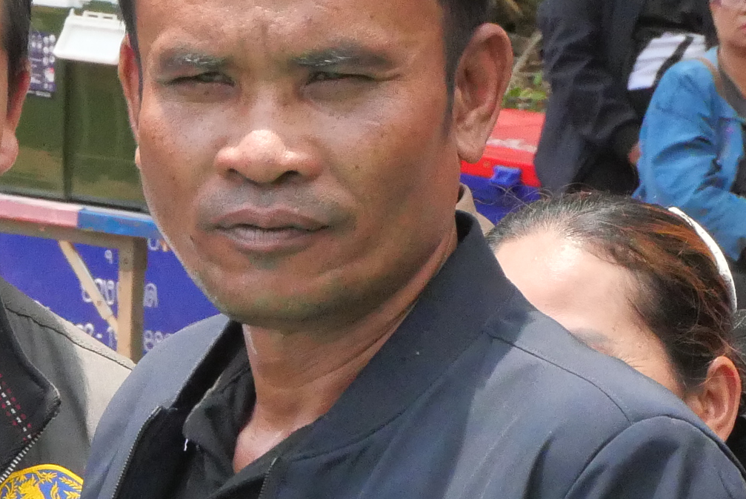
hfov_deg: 5.1
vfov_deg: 3.5
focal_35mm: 398
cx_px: -518
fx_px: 8253
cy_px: 652
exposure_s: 1/800
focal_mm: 52
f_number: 11
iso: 3200
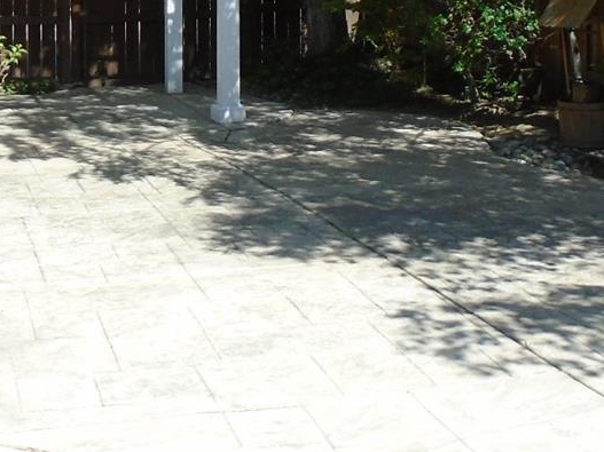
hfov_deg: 26.1
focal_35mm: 74
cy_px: -26
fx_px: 1291
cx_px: 185
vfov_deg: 19.2
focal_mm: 4.6
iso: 100
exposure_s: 1/500
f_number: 3.2
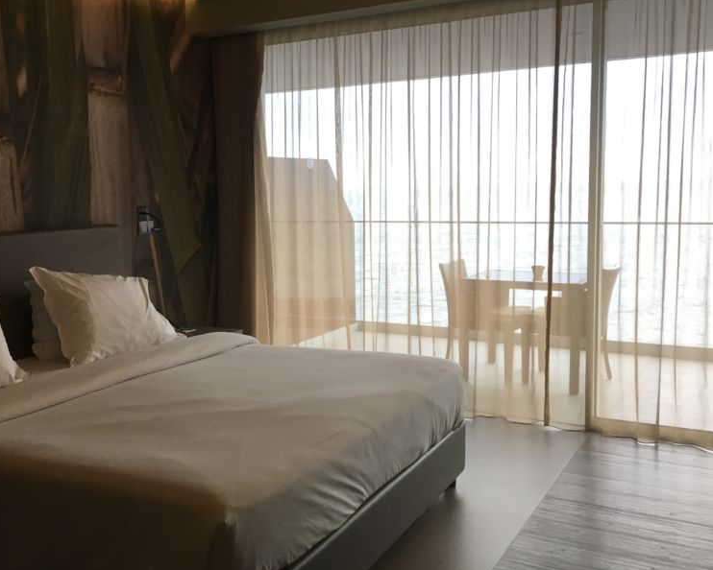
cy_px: 259
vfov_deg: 38.2
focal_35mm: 39
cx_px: 223
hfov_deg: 45.9
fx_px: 823
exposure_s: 1/33
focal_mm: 4.15
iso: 50
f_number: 2.2
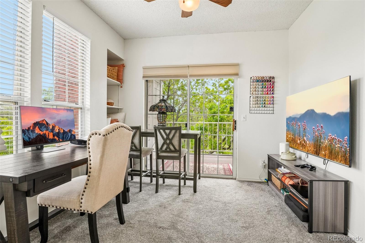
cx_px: 182
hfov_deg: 95.0
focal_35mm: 16
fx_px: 167
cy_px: 122
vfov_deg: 72.0
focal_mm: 11
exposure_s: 1/30
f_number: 8
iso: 100
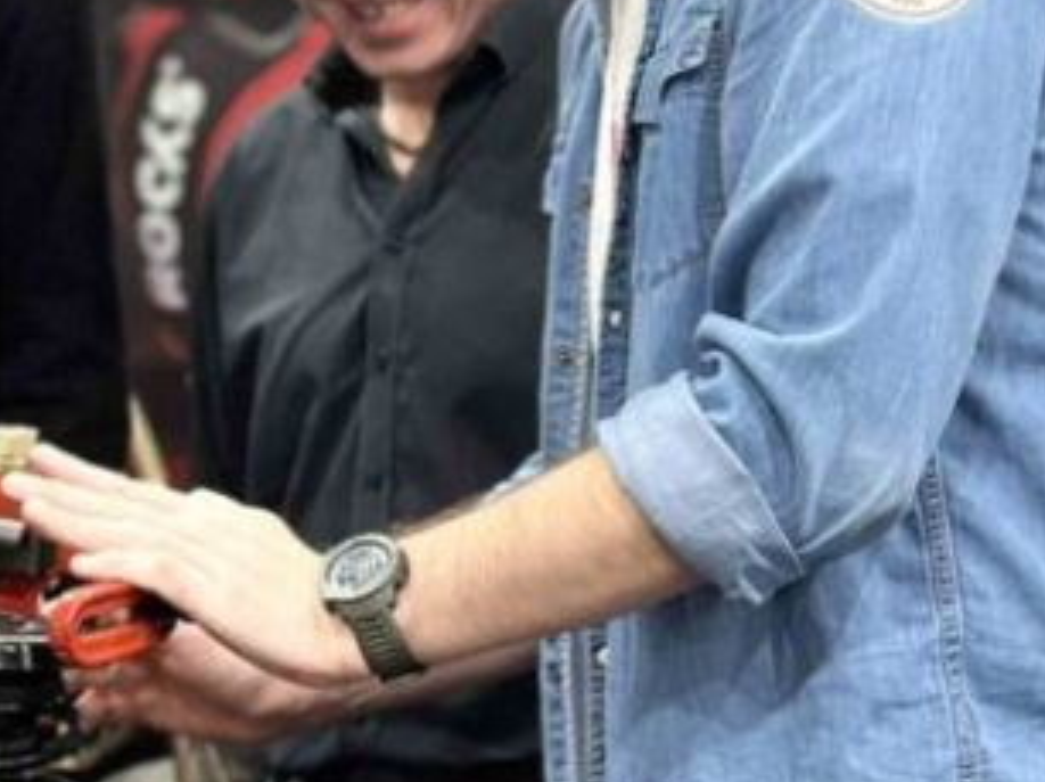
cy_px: 499
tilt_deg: -4.5
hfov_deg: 12.0
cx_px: -492
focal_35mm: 157
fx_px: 4736
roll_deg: -0.1
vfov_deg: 9.4
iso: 125
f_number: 1.78
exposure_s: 1/50
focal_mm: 6.86
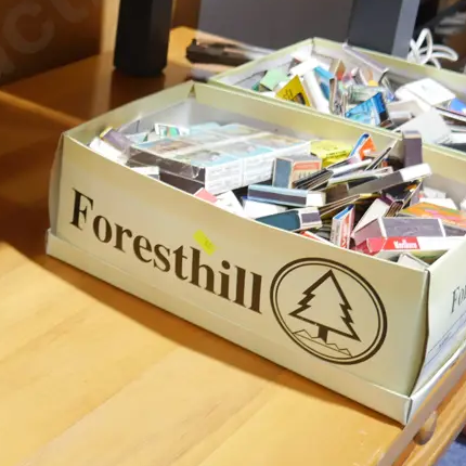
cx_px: -9
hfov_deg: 27.3
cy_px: 55
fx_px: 899
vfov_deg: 28.1
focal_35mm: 59
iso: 640
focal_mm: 14
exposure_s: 1/60
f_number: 3.5
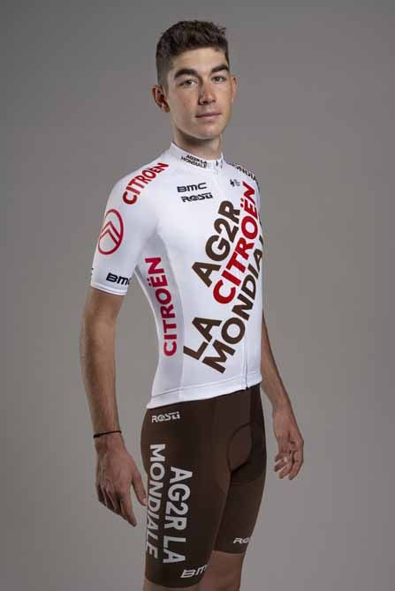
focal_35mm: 90
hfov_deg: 15.2
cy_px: 296
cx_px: 198
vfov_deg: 22.6
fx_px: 1480
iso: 400
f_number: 11
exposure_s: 1/250
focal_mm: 90
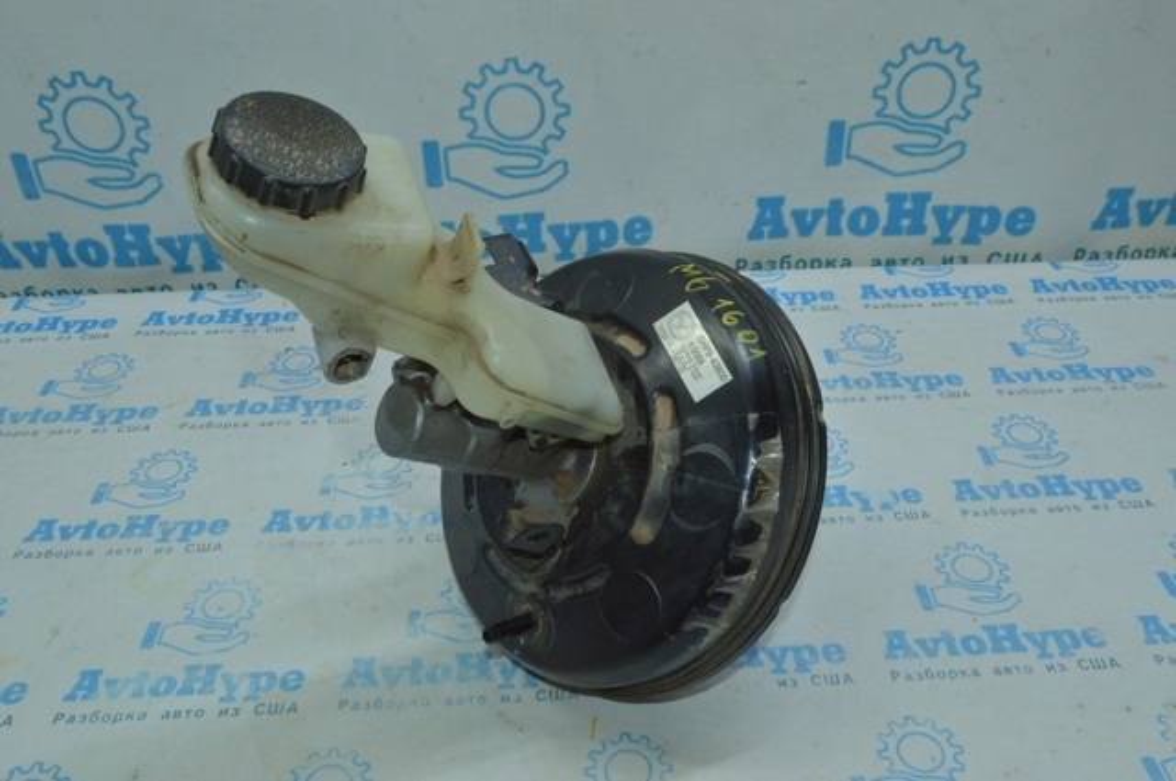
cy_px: 390
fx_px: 1077
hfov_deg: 57.3
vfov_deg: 39.9
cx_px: 588
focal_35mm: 33
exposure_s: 1/40
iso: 1100
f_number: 16
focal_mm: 22
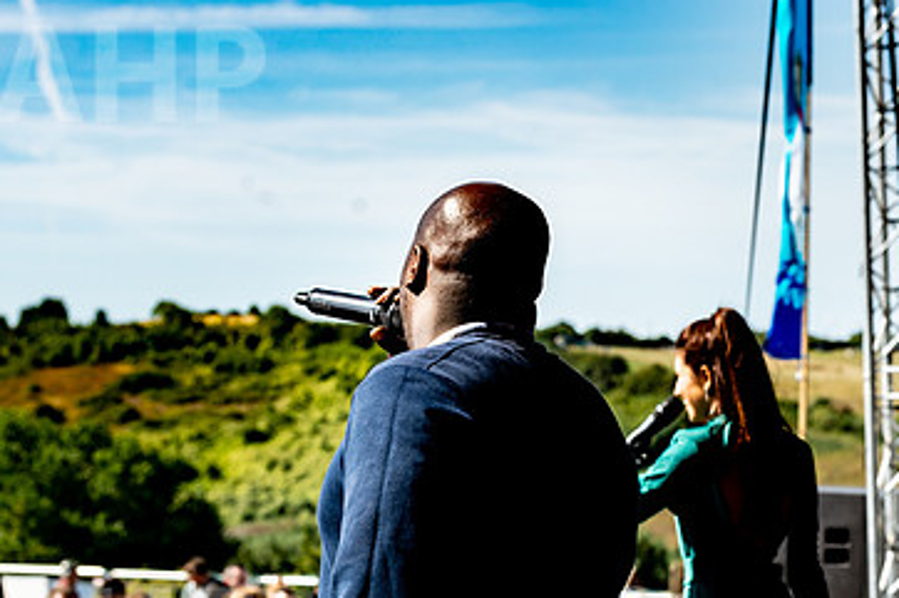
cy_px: 367
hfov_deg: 18.2
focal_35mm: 112
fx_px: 2795
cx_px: 601
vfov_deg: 12.2
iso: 100
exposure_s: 1/640
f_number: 5.6
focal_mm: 70
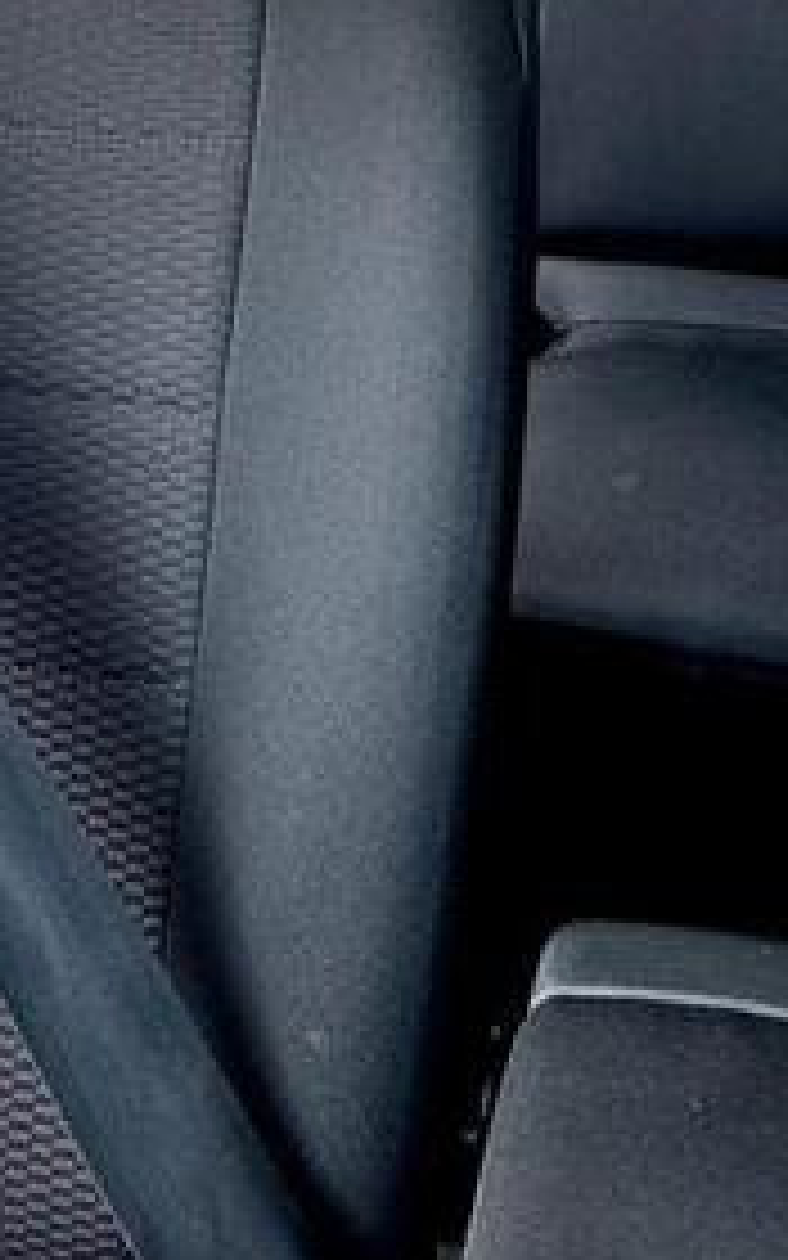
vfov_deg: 36.9
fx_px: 1581
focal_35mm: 46
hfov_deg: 27.7
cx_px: 567
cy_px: -115
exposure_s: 1/99
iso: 125
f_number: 2.2
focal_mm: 2.22
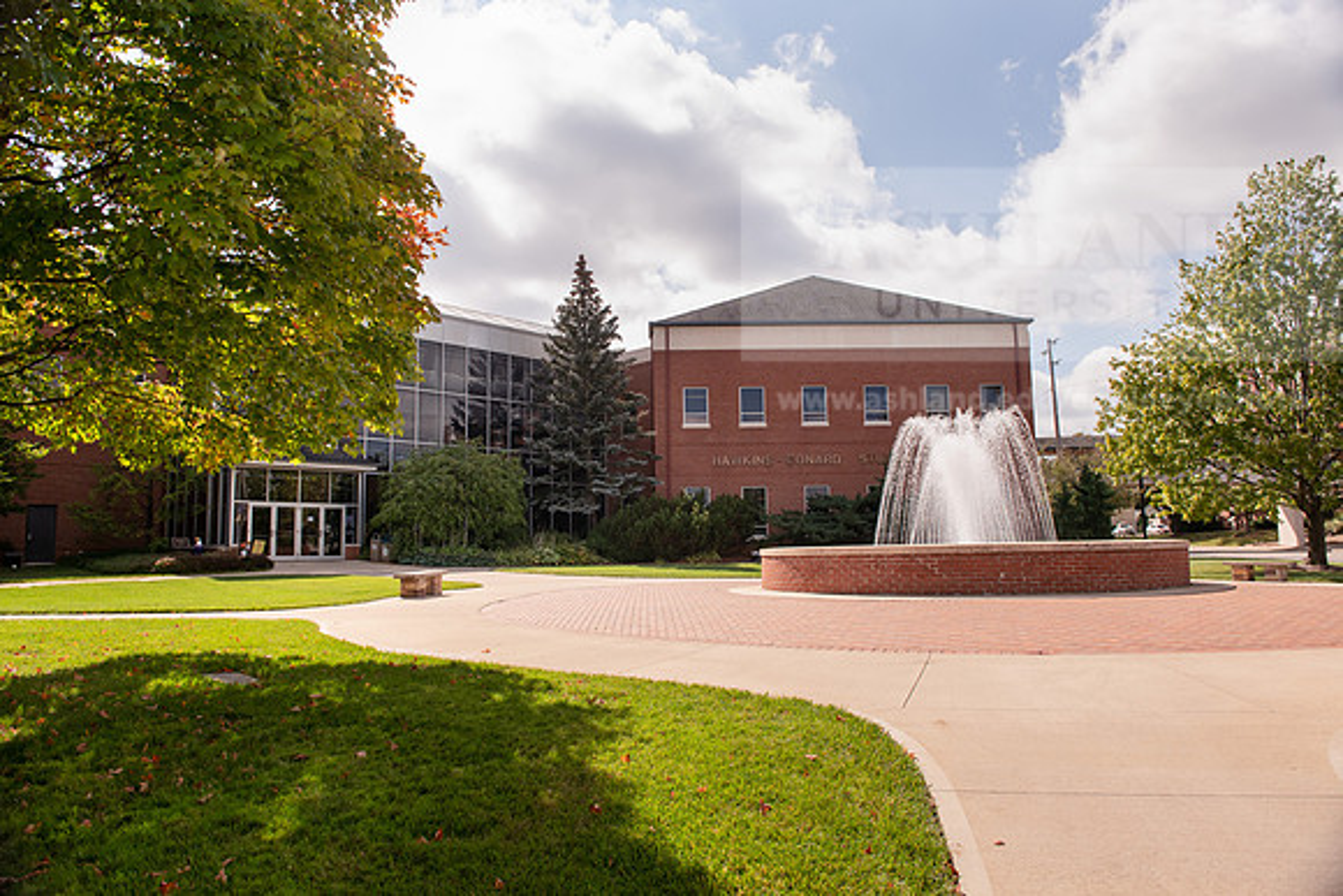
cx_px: 672
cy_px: 448
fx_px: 896
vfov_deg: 53.2
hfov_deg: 73.7
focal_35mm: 24
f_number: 5.6
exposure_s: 1/320
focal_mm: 24
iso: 250
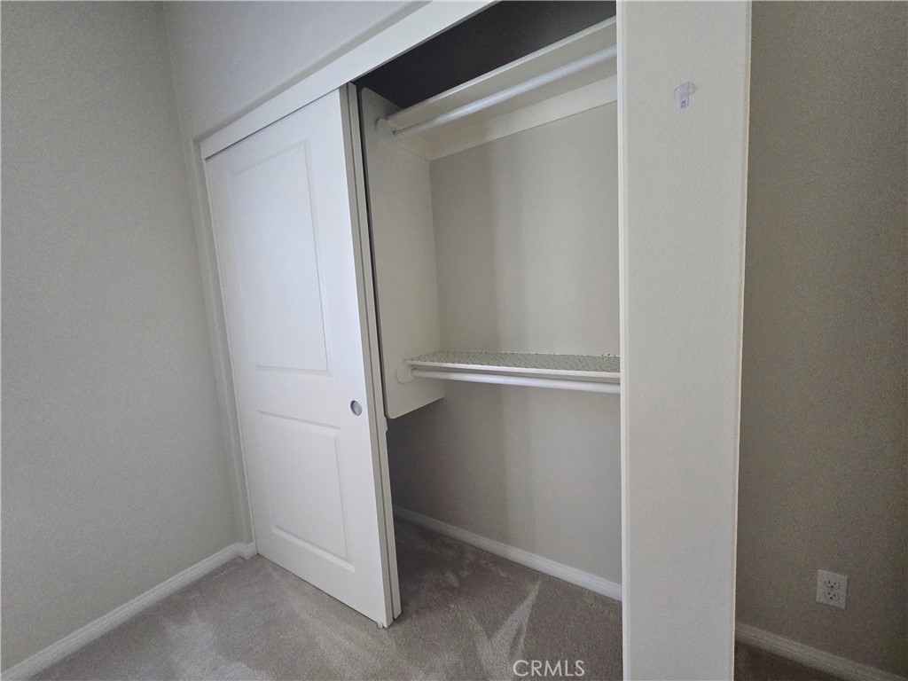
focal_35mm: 13
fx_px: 341
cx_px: 454
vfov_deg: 89.9
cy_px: 340
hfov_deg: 106.2
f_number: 2.2
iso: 500
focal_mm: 2.2
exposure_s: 1/100
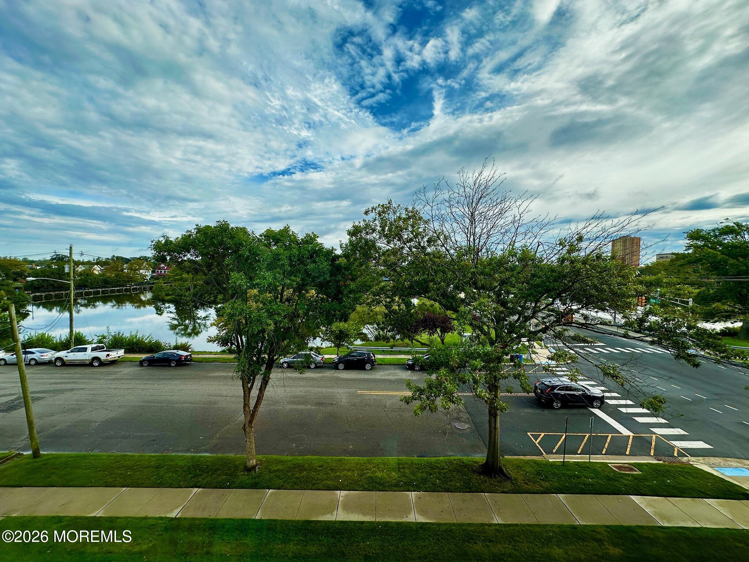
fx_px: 303
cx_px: 374
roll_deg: -0.1
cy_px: 281
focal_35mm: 14
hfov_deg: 102.1
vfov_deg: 85.7
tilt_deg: -2.2
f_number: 2.2
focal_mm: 2.22
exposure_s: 1/1062
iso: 40
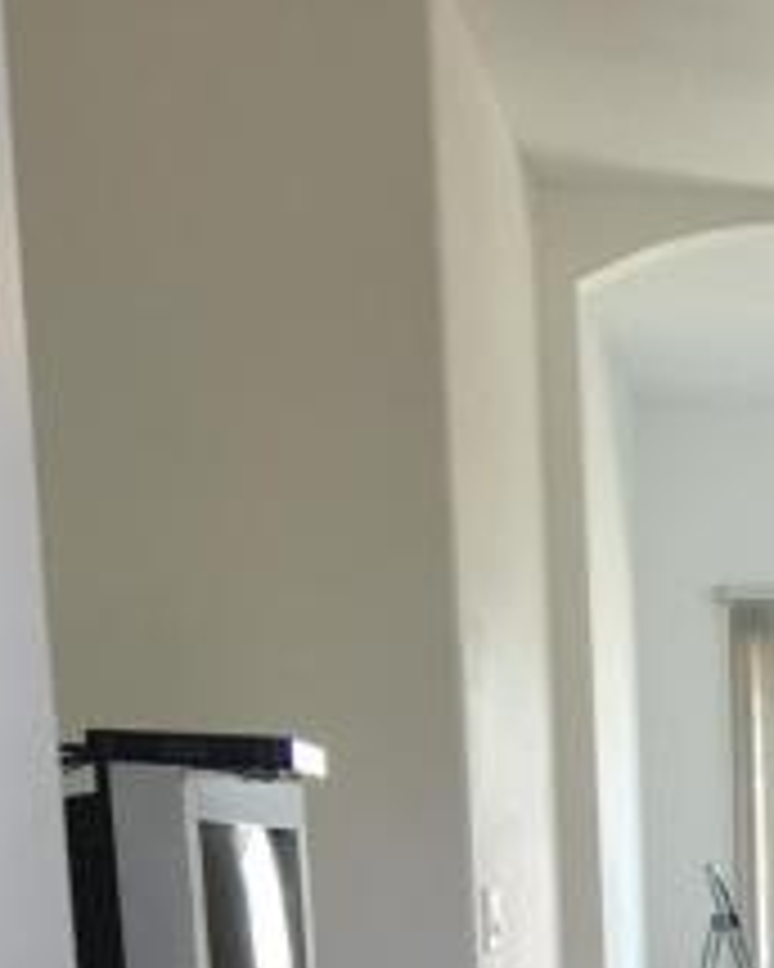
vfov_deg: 16.4
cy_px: 1652
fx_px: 2892
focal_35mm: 101
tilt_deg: -15.1
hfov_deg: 14.1
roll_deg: -1.2
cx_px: 1215
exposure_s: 1/33
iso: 32
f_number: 2.2
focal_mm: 4.15
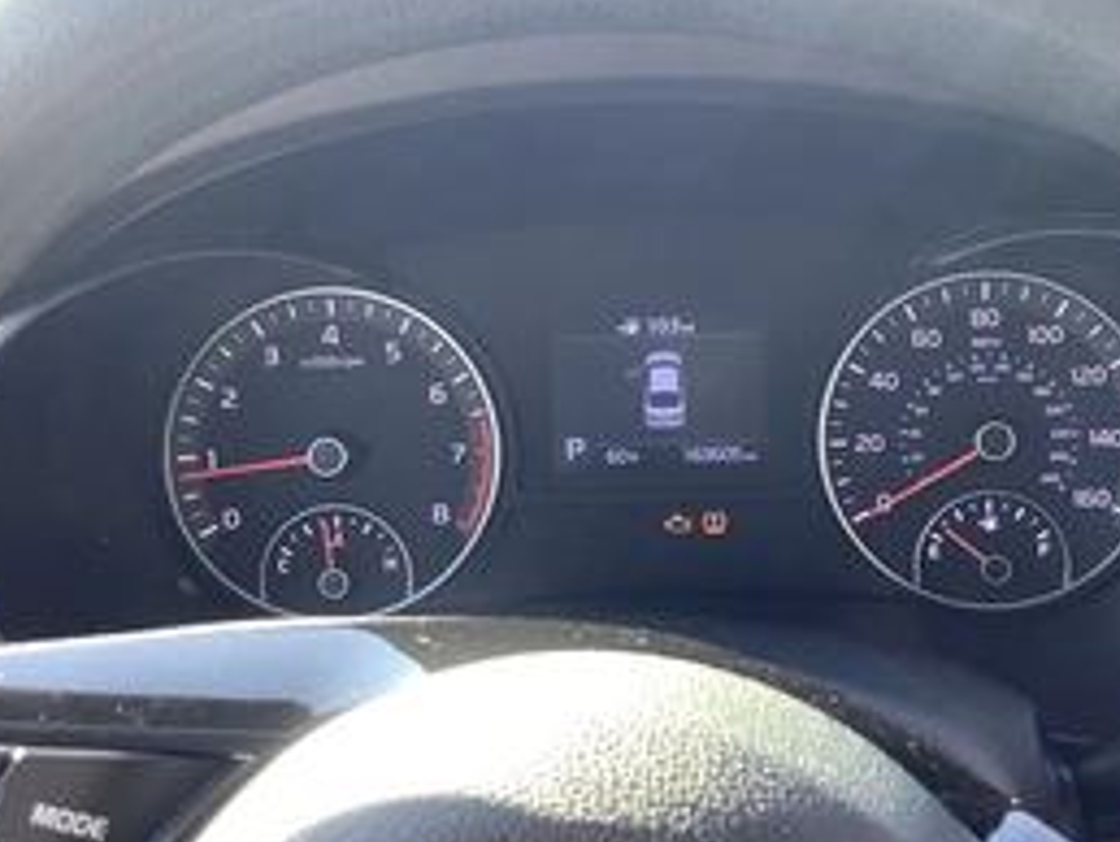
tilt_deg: -20.7
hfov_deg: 39.5
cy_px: 391
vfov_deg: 30.3
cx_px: 664
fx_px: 1554
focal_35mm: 48
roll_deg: +3.0
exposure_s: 1/100
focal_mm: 3.3
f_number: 2.4
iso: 80
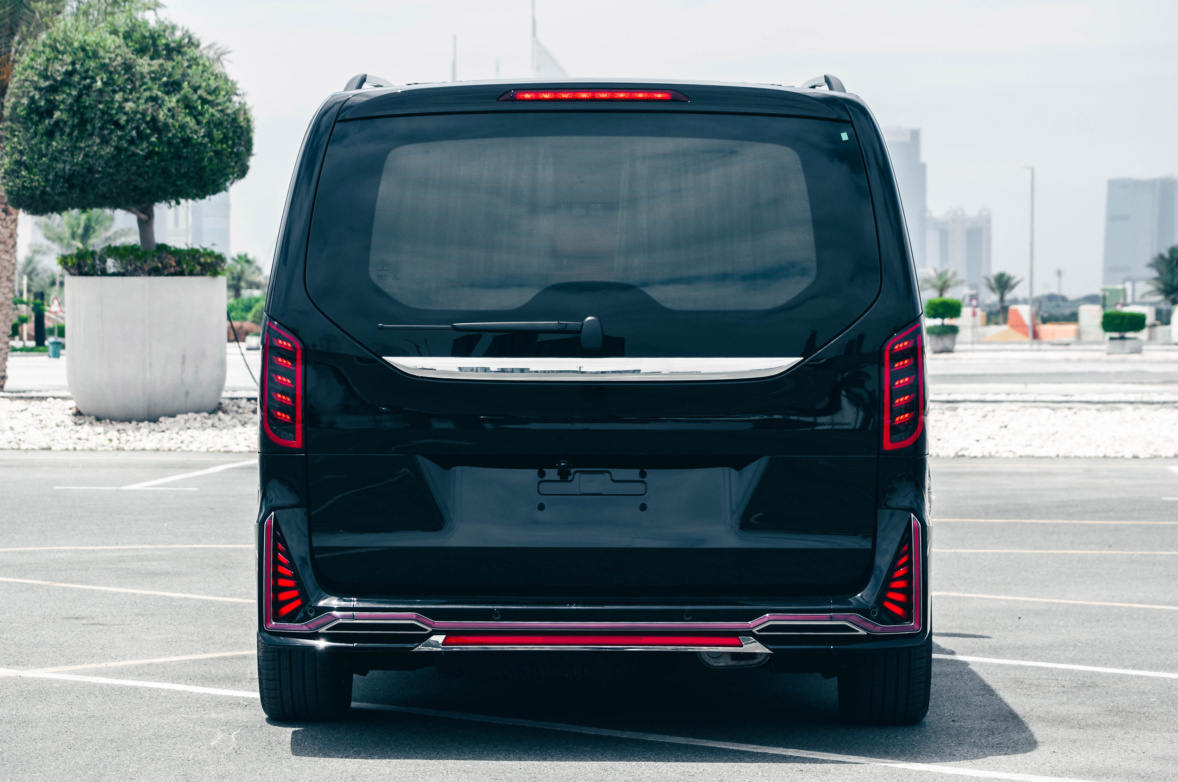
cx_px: 589
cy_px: 391
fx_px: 3432
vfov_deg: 13.0
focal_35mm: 105
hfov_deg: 19.5
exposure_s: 1/1000
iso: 200
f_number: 4.8
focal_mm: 70
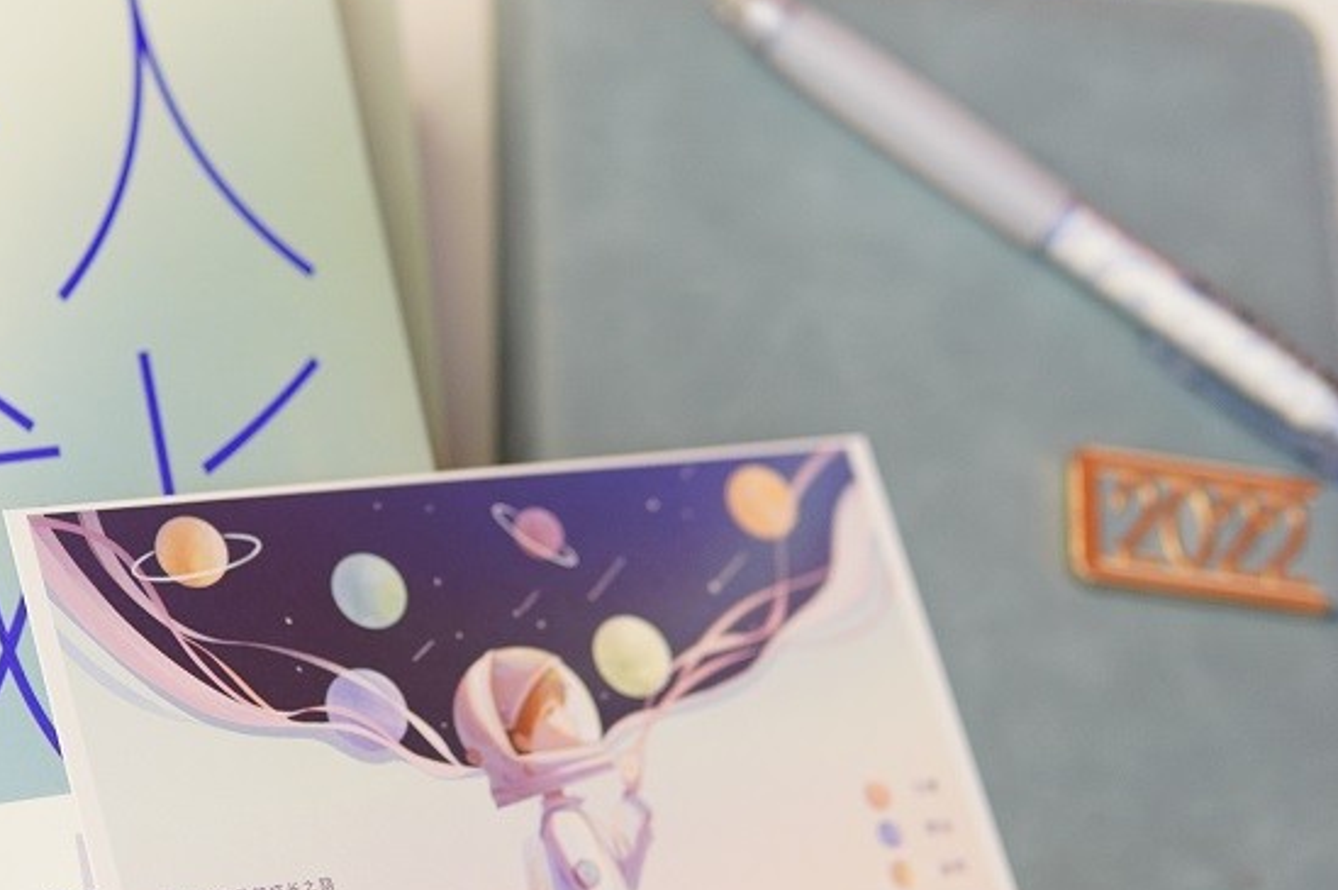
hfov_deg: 24.6
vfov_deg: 16.6
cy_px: 505
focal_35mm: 82
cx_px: 380
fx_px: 3045
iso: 640
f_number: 1.8
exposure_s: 1/160
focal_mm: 30
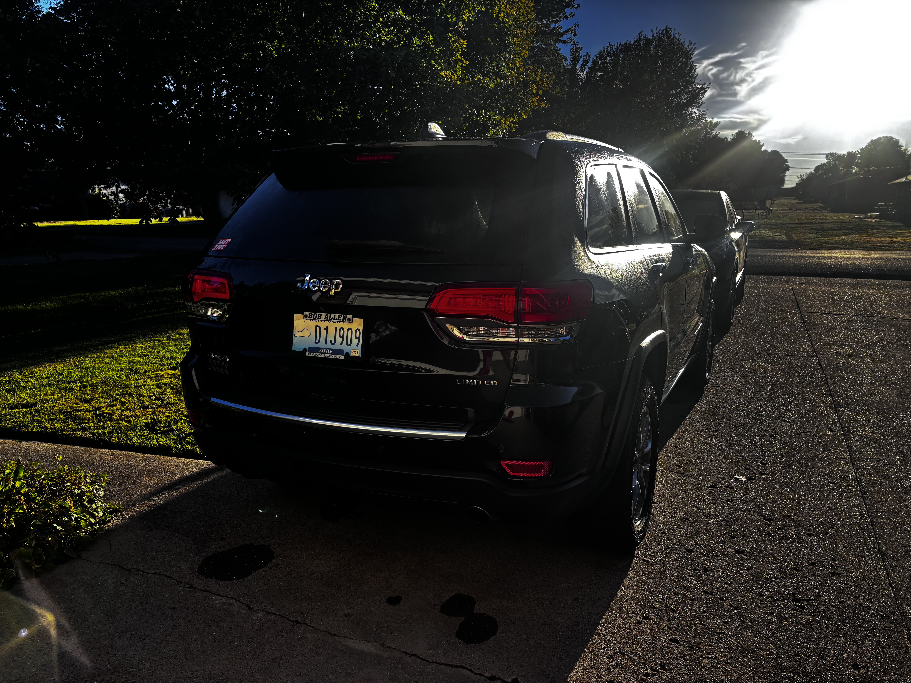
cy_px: 342
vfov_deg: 53.1
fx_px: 684
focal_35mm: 26
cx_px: 456
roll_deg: +1.4
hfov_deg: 67.3
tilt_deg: -13.1
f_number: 1.6
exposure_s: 1/1912
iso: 50
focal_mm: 5.96
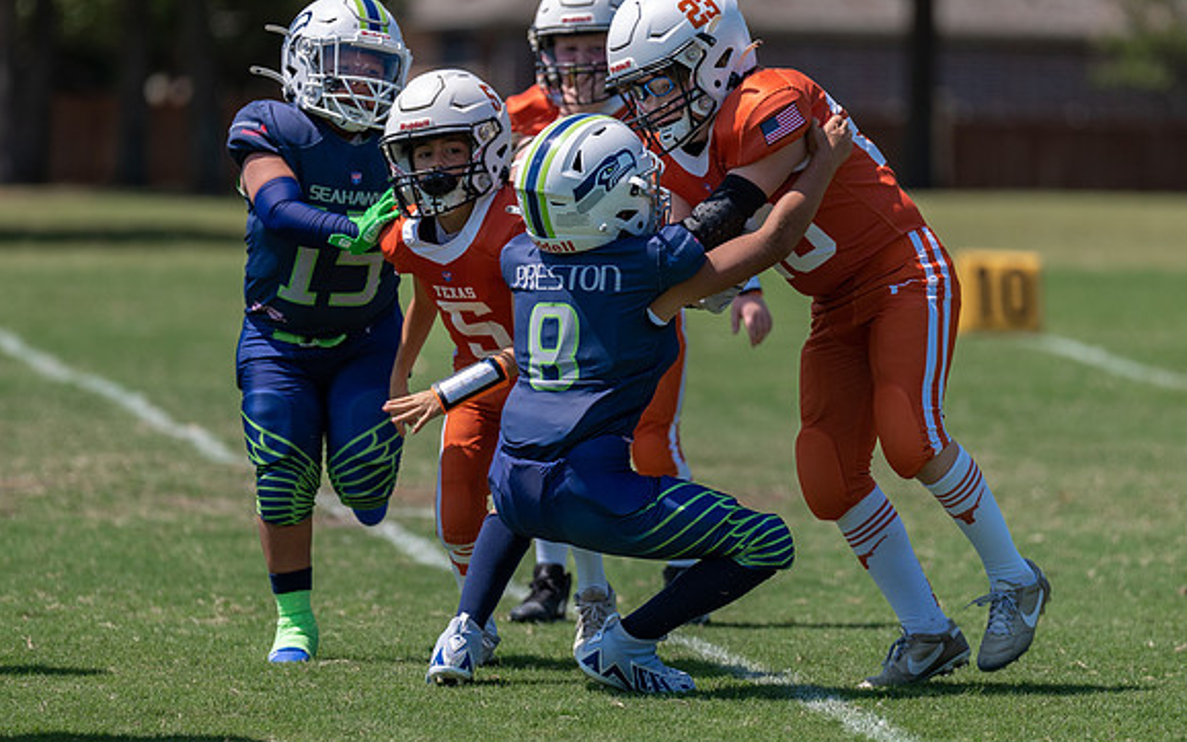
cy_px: 349
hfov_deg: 6.0
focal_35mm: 350
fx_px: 11320
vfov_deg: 3.8
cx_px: 630
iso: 100
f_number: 2.8
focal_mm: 200
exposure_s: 1/2000
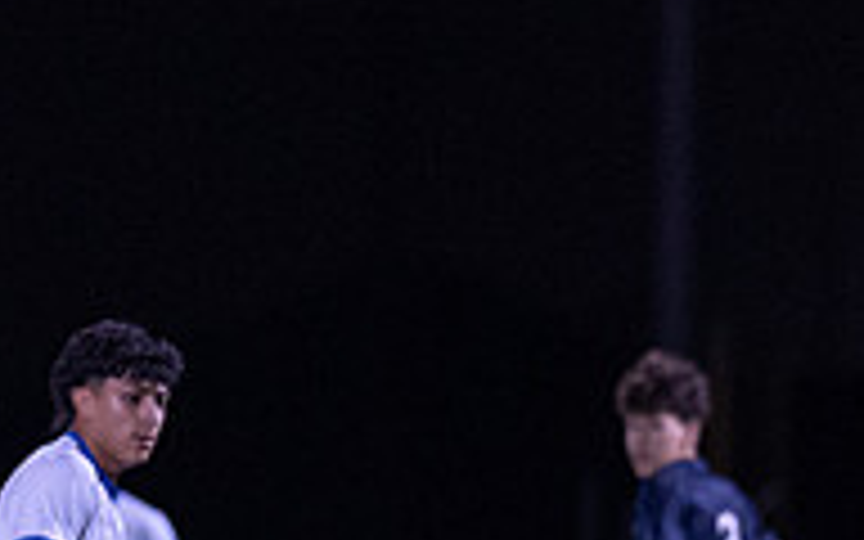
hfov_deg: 2.2
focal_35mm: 975
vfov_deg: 1.3
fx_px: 22958
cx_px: 1388
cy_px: 997
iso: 1600
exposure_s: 1/1250
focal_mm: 135
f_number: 1.8
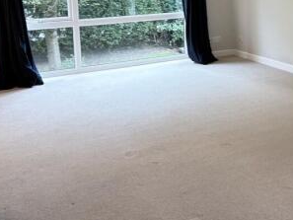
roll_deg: +2.5
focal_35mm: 51
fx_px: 432
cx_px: 246
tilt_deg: -4.9
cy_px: 8
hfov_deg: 35.9
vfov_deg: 27.2
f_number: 1.6
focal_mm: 5.96
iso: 125
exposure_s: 1/50
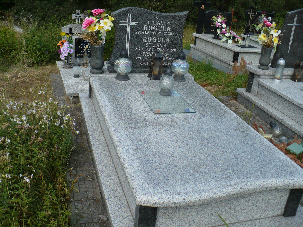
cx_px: 152
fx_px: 324
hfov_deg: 50.1
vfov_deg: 38.7
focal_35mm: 37
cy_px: 114
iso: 100
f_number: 2.8
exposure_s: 1/1000
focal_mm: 6.1
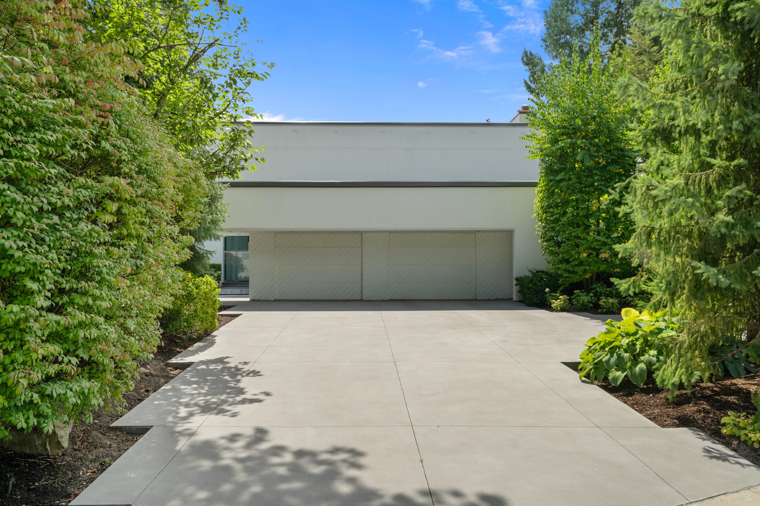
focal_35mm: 28
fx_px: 591
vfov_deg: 46.4
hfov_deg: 65.5
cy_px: 253
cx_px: 380
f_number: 7.1
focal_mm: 28
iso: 100
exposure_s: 1/80
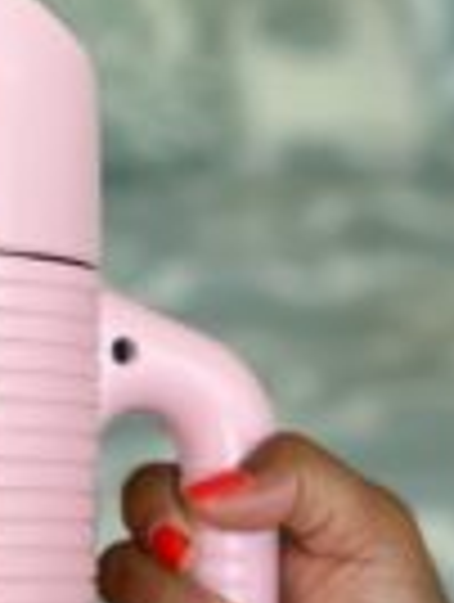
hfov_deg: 10.3
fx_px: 2493
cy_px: 450
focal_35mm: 143
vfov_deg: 13.7
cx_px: -40
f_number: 1.8
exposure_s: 1/60
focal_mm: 6.86
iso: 200
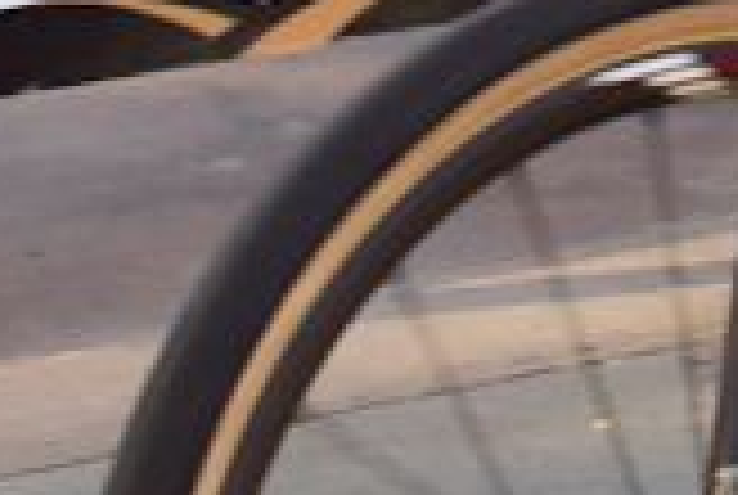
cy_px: -862
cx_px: 1665
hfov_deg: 3.2
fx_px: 12897
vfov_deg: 2.2
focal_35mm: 628
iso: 2800
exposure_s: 1/1000
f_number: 3.5
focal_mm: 86
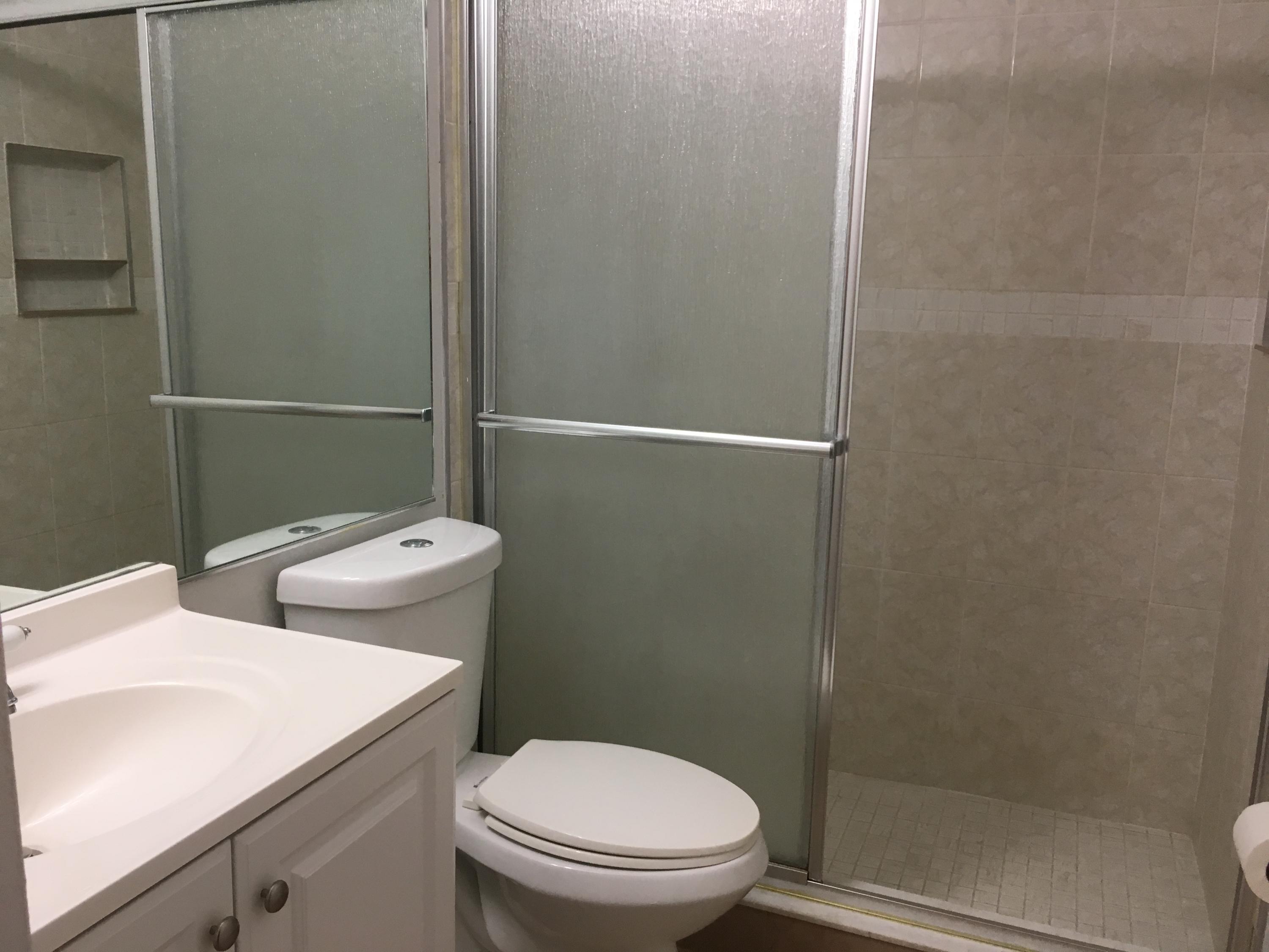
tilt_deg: -11.5
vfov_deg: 48.2
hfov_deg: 61.7
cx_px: 634
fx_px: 1063
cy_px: 476
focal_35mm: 29
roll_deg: -0.3
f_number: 2.2
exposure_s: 1/30
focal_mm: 4.15
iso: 32
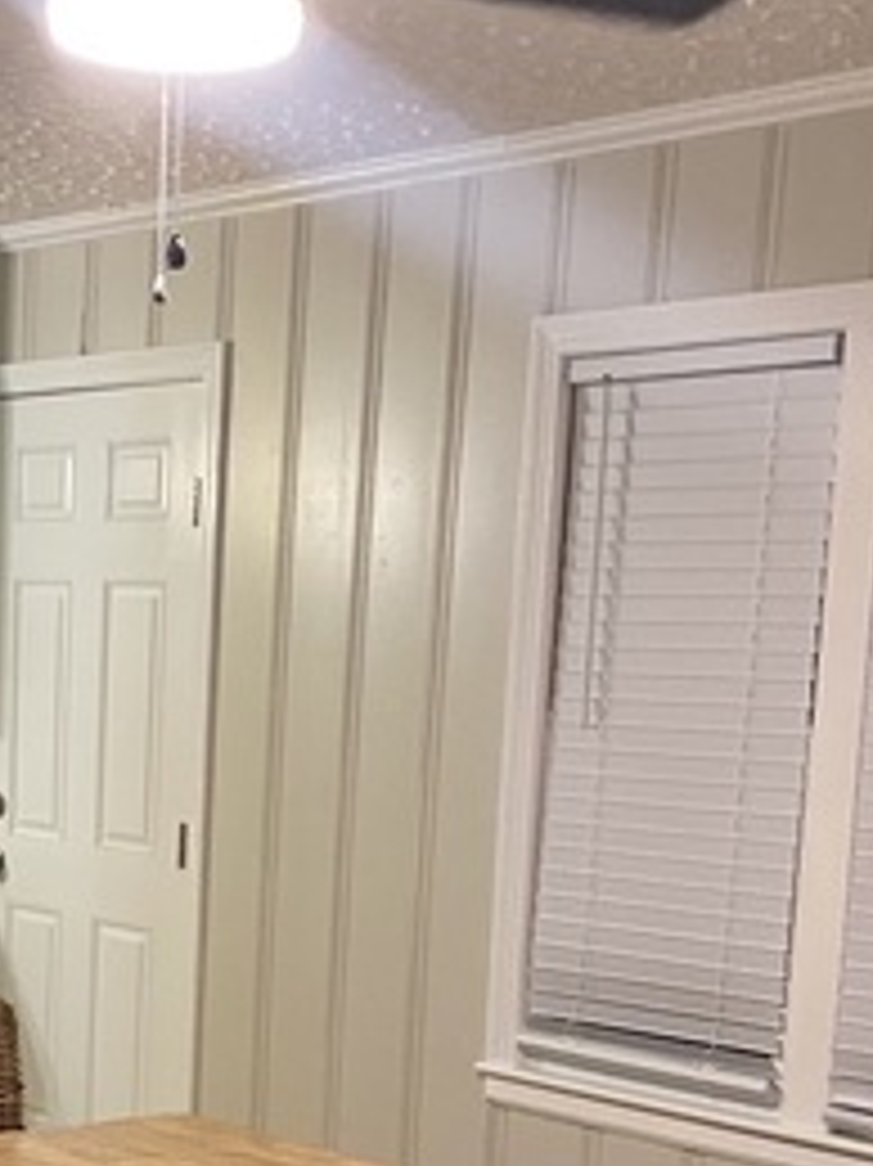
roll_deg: -2.5
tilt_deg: -9.0
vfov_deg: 27.9
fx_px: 2255
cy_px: 1060
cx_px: 189
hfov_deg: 21.7
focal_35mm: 67
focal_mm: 4.25
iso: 500
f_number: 1.8
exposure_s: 1/60
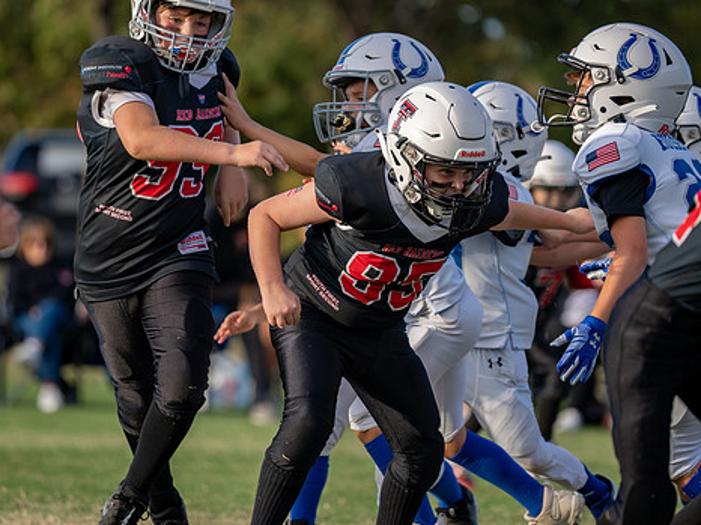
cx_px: 260
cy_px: 217
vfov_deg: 5.2
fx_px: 5768
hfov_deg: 7.0
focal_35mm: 285
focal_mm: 175
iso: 160
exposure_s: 1/1250
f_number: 2.8
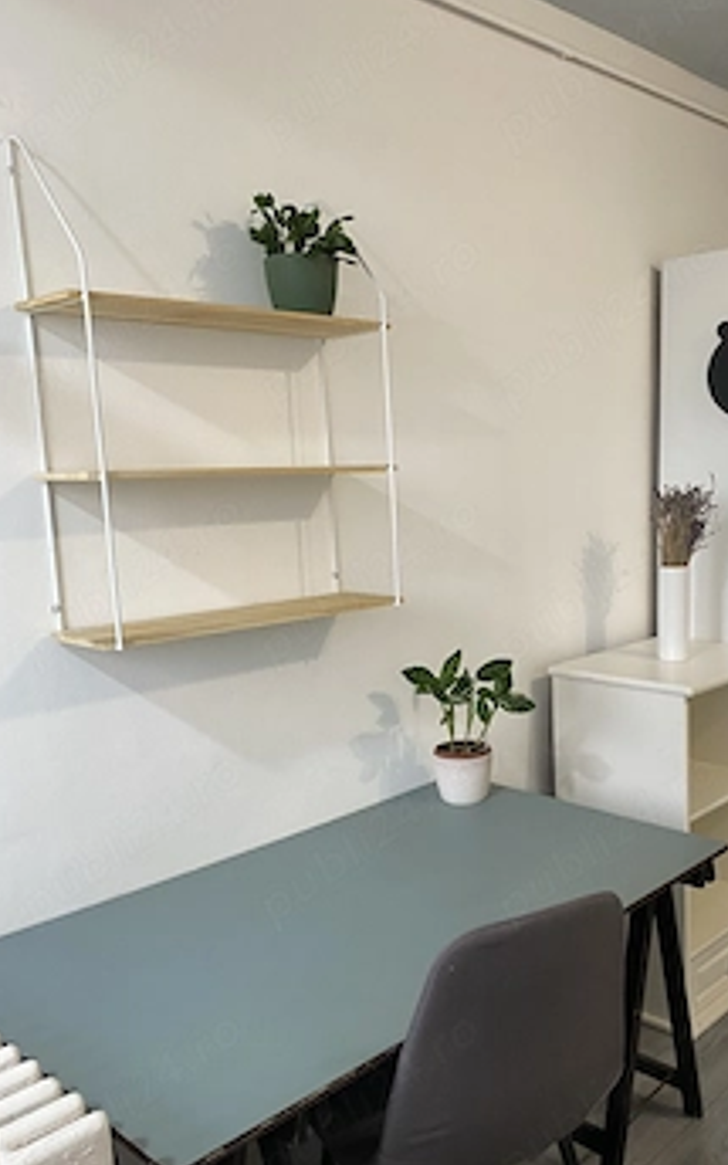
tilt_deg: -9.3
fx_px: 1016
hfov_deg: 39.0
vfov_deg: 59.5
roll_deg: +2.5
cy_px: 637
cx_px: 488
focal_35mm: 32
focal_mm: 4.25
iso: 250
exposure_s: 1/50
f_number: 1.8
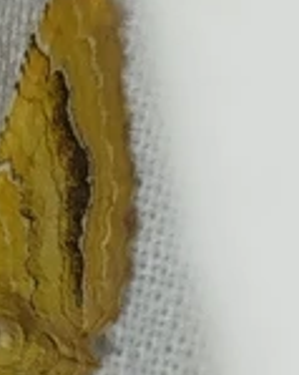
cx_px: -20
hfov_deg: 5.3
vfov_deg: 6.6
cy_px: 549
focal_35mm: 289
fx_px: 3200
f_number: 1.7
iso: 50
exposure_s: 1/50
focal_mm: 5.31
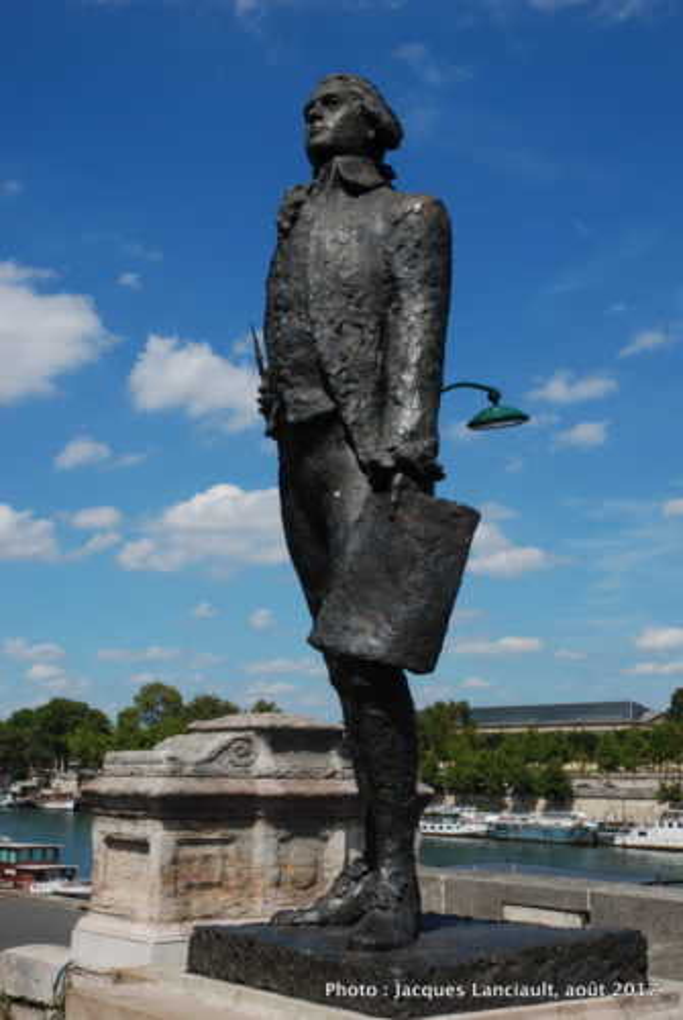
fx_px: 1319
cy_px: 510
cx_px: 342
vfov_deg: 42.3
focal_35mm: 46
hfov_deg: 29.0
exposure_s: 1/100
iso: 100
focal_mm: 31
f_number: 16
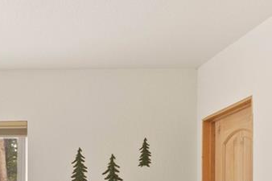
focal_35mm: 71
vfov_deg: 17.7
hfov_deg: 24.9
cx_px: -76
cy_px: 248
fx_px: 536
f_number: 10
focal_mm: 10
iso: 200
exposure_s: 1/2
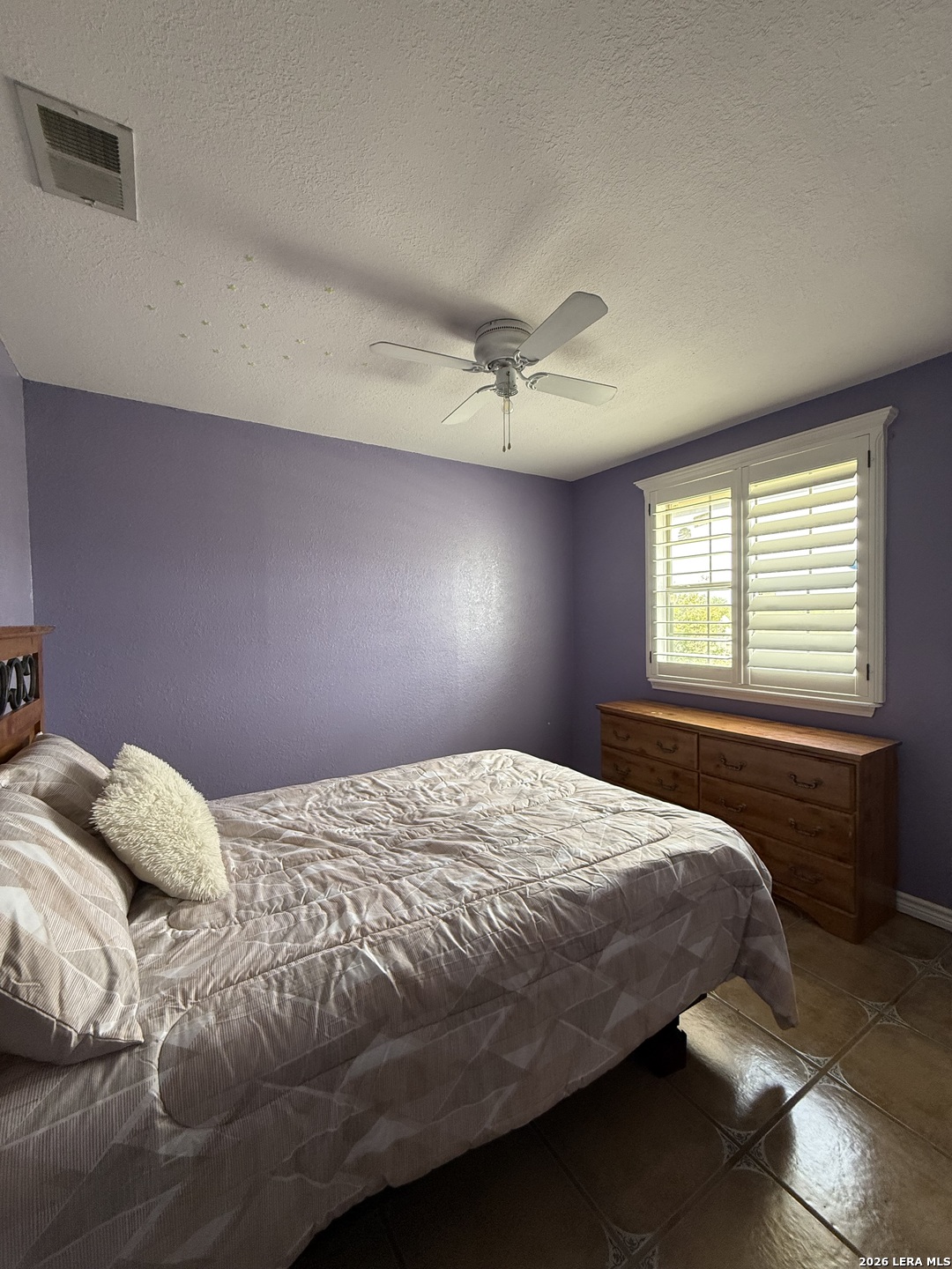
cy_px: 634
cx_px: 476
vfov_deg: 102.1
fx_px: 513
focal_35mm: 14
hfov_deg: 85.7
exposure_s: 1/99
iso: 200
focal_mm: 2.22
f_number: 2.2
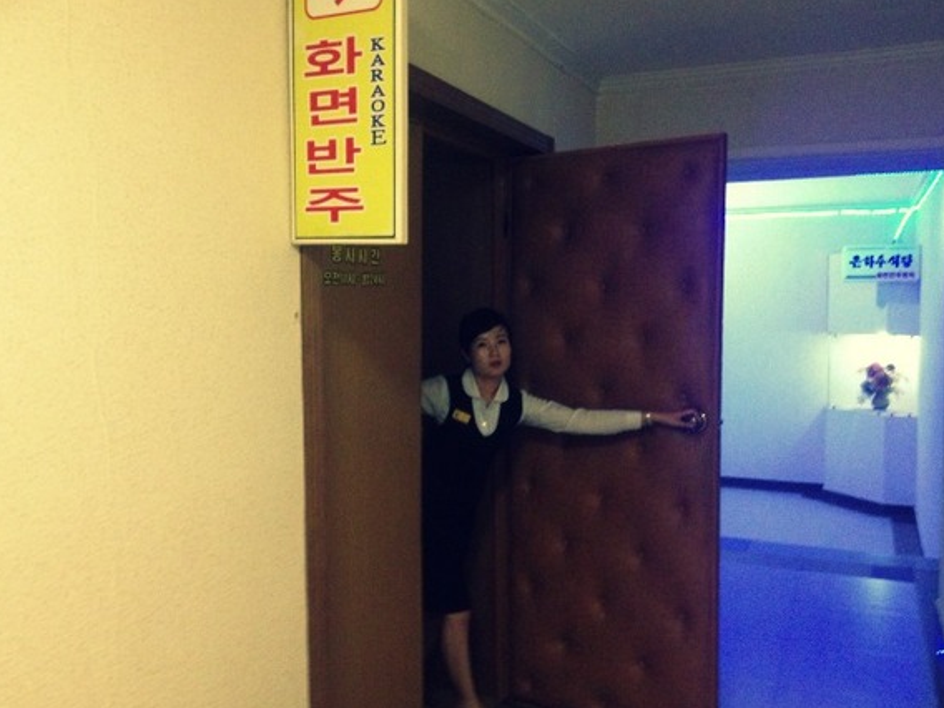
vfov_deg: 38.7
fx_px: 1009
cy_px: 344
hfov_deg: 50.1
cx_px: 452
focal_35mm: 37
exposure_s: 1/15
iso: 500
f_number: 2.4
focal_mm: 4.28
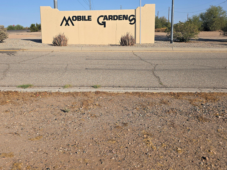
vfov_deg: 43.8
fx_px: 210
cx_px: 99
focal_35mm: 32
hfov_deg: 56.6
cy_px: 62
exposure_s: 1/1202
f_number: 1.7
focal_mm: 6.3
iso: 12
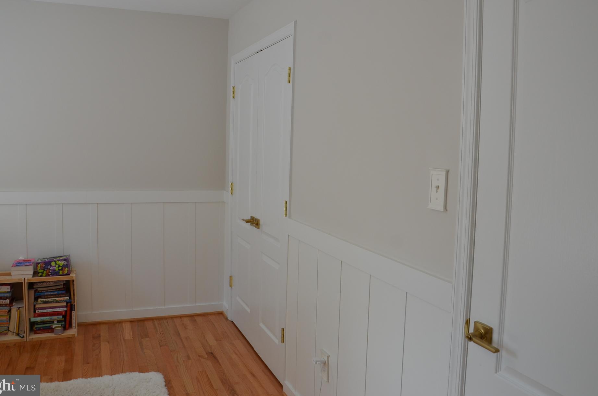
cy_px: 178
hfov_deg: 62.0
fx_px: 497
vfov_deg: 43.4
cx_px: 301
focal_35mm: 30
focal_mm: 18
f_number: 5.6
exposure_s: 1/125
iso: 320
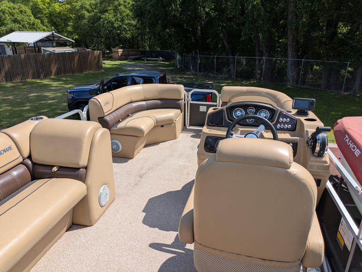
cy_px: 136
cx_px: 181
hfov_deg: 69.4
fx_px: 262
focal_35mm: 25
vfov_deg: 54.9
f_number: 1.89
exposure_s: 1/1692
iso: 46
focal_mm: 5.43
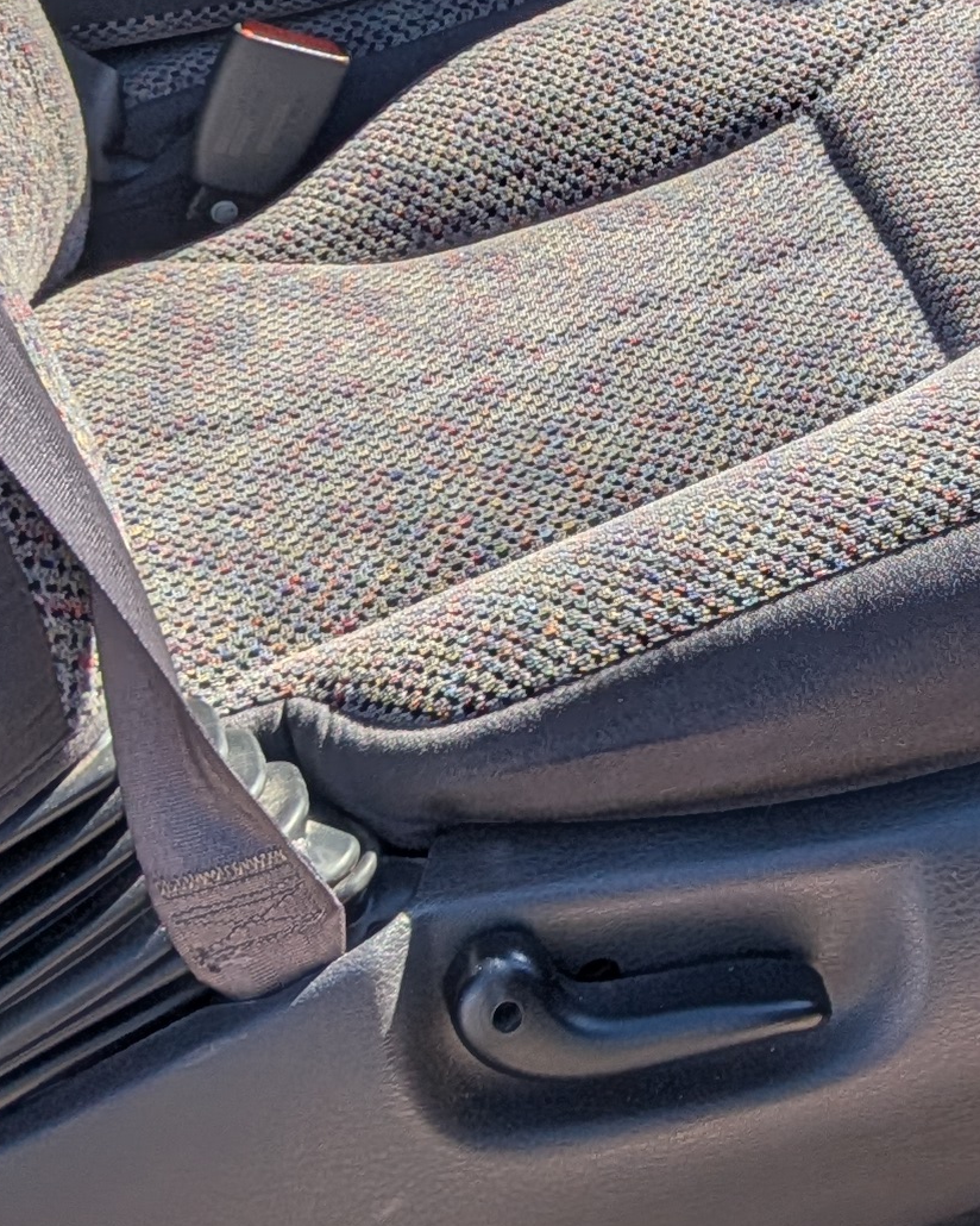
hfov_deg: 16.3
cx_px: 1144
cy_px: -288
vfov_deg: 19.6
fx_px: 3299
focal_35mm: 91
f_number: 1.7
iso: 27
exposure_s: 1/11765
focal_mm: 4.53
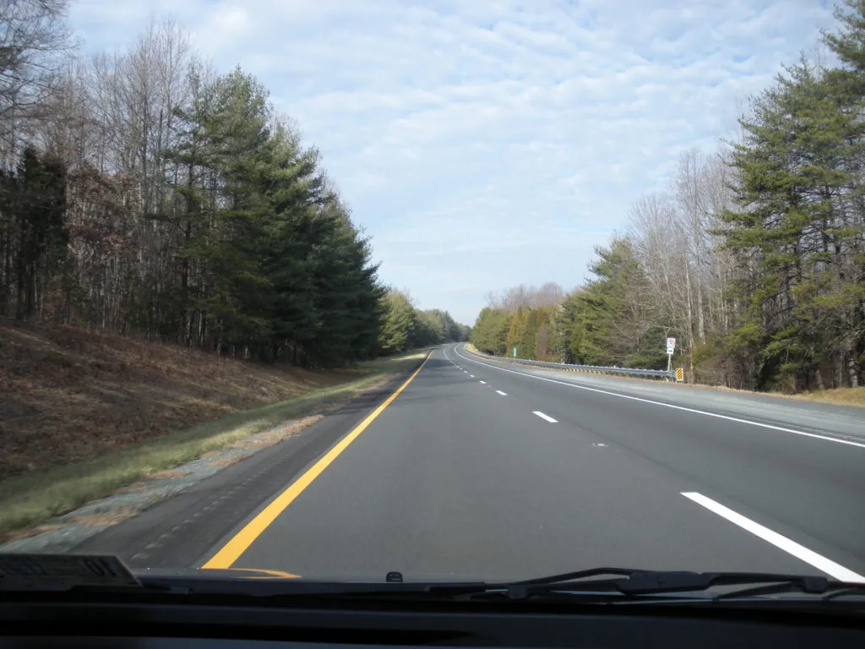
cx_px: 432
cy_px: 324
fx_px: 900
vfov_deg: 39.7
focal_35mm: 36
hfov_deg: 51.4
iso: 64
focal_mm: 6.3
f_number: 3.5
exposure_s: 1/313
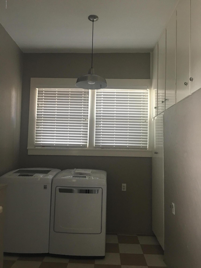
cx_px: 100
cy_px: 134
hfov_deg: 48.2
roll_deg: -2.7
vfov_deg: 61.7
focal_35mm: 29
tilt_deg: +4.9
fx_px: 225
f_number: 2.2
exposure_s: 1/10
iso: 80
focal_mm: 4.15
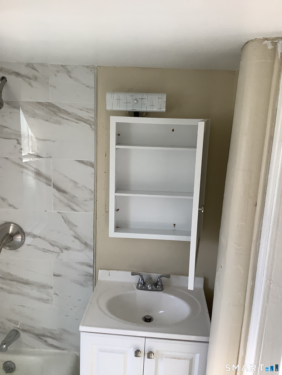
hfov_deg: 45.4
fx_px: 337
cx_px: 141
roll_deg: -1.4
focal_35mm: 31
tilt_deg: -12.3
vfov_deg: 58.4
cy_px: 188
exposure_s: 1/120
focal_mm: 3.3
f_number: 2.4
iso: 80
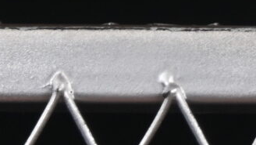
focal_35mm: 613
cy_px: -388
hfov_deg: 3.4
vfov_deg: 2.0
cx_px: 893
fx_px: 4164
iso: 160
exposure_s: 1/60
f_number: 6.3
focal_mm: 50
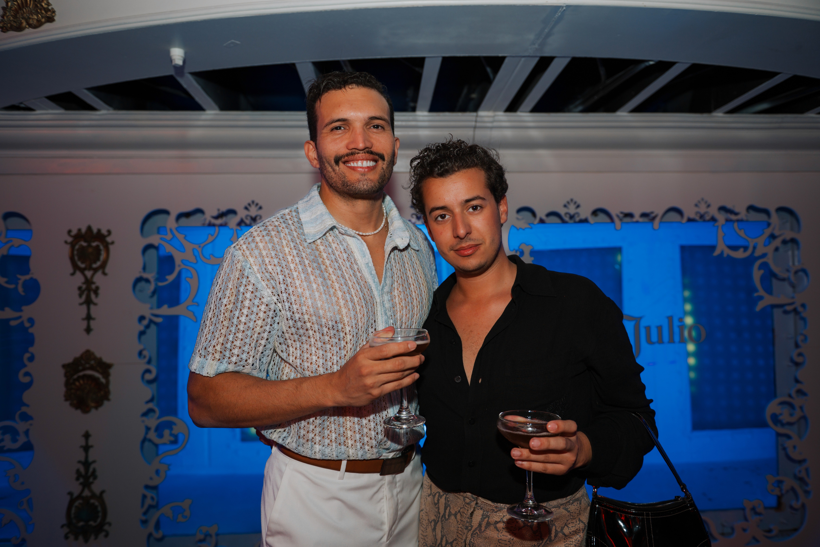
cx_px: 410
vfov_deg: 49.6
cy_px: 274
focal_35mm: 26
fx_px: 592
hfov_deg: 69.4
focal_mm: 26
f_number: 2.8
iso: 400
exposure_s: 1/50
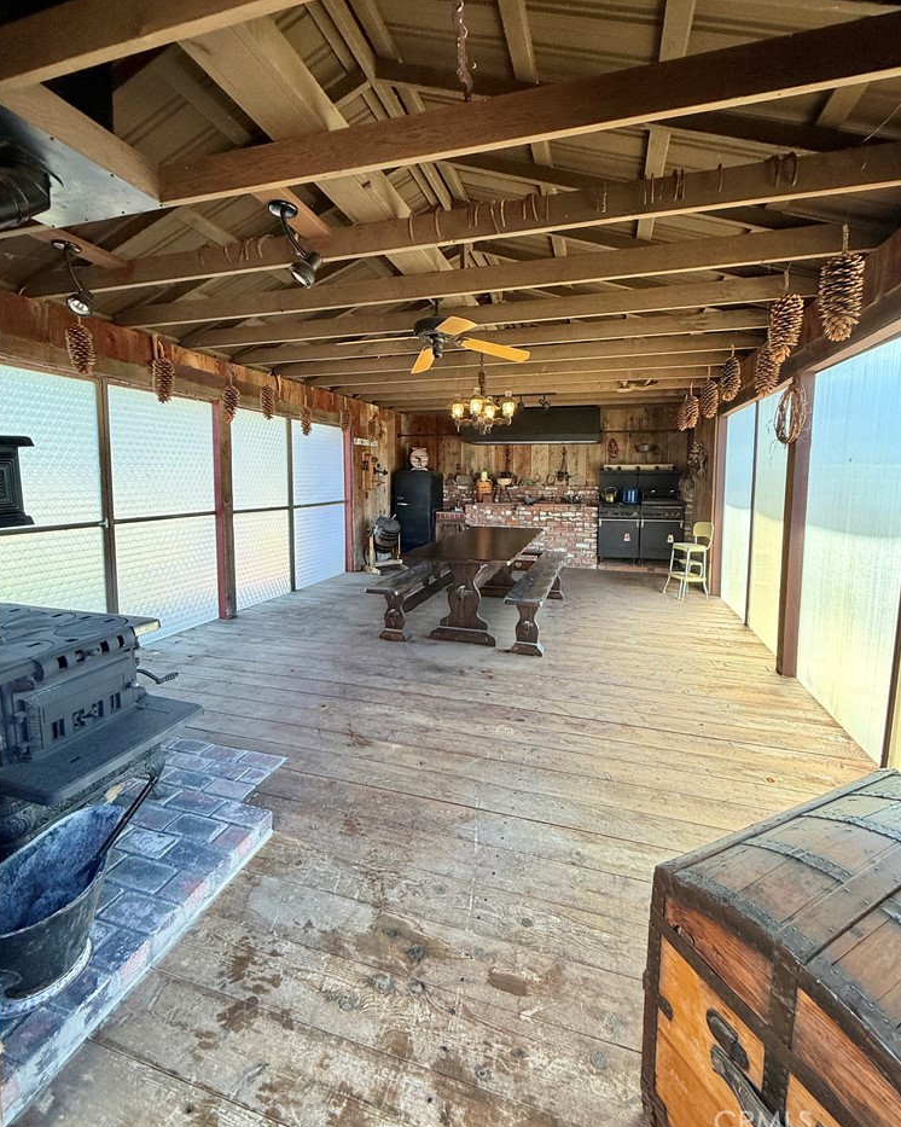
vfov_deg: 96.6
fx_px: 500
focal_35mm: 15
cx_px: 455
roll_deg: -0.5
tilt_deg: -5.1
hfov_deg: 84.0
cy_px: 521
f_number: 2.2
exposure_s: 1/121
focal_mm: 2.22
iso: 160
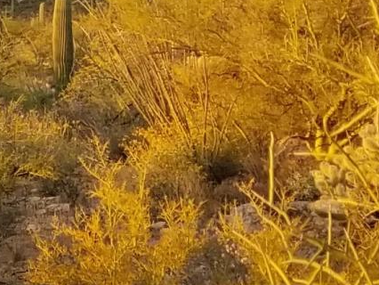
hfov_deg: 9.4
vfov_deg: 8.1
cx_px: -598
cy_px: 163
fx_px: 2005
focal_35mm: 183
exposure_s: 1/214
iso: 50
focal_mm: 4.25
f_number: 1.7
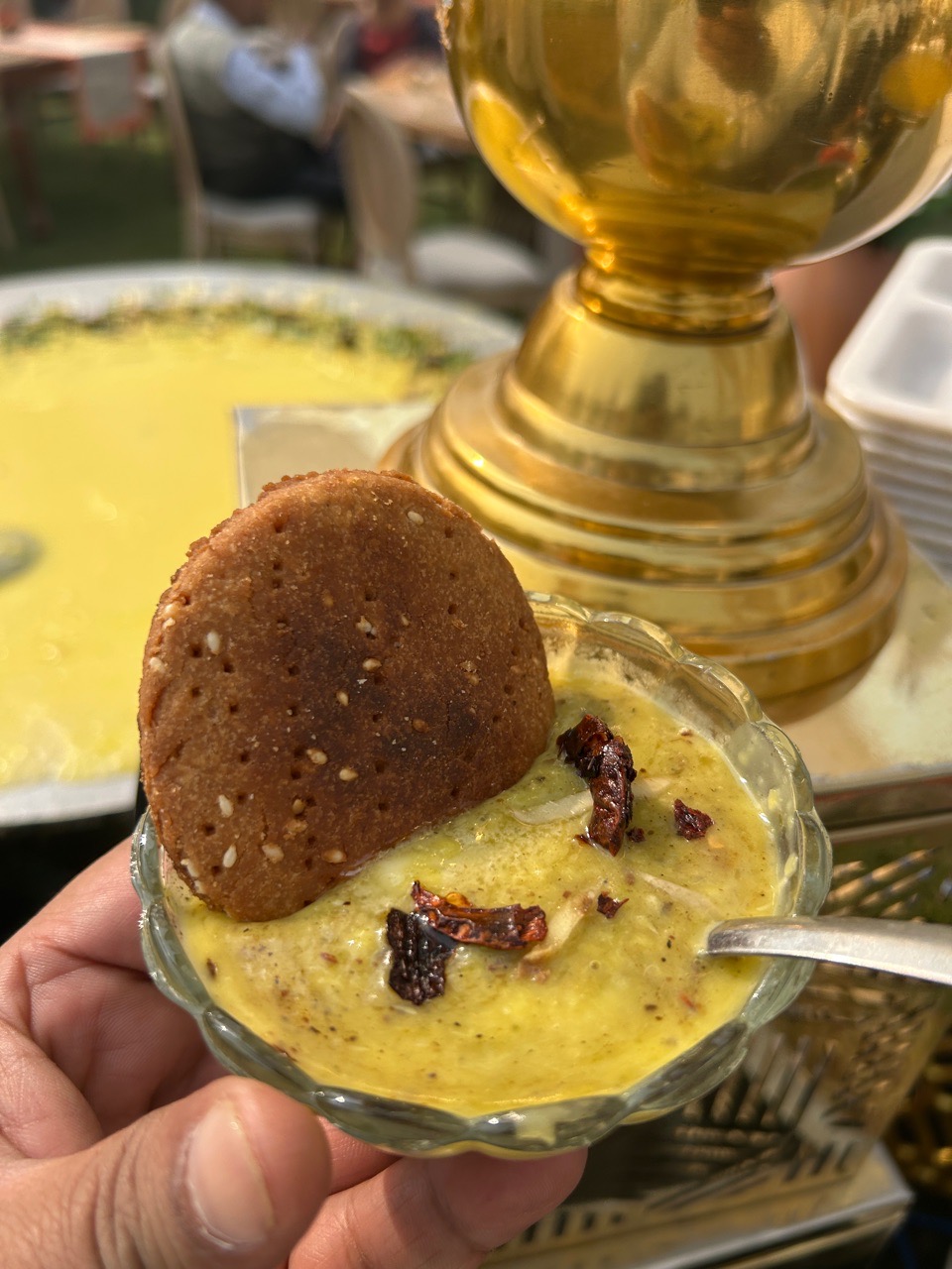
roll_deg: -2.1
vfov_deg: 67.3
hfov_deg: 53.1
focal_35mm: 26
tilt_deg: -37.2
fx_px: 953
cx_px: 476
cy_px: 634
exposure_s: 1/2994
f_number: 1.5
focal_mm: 5.7
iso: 50
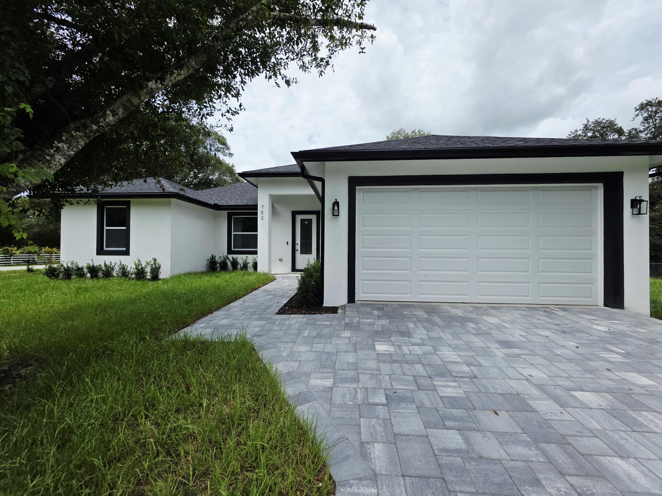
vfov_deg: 89.9
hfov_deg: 106.2
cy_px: 248
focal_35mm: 13
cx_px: 331
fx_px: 249
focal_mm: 2.2
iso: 40
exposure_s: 1/3333
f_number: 1.9
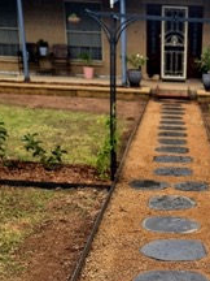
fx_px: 518
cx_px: 181
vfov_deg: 28.3
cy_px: 286
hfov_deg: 22.5
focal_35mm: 64
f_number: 1.8
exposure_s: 1/1000
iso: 25
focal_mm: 5.4
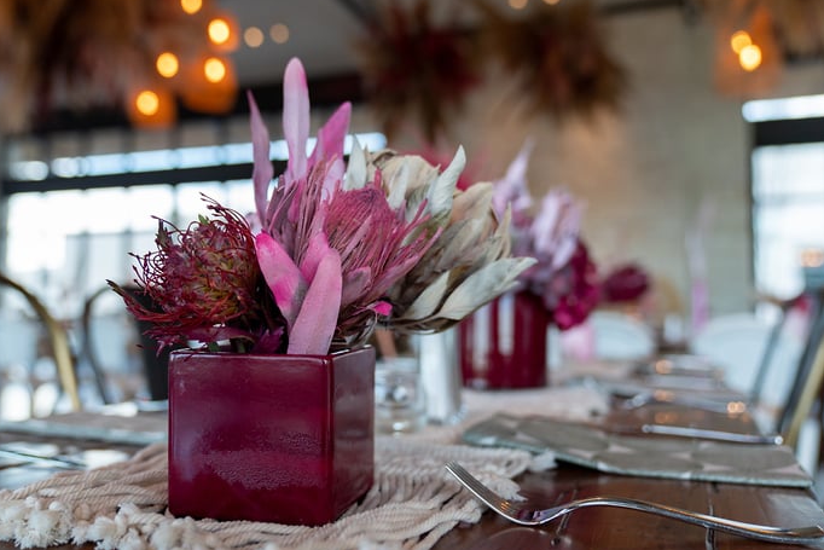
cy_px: 270
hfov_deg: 57.2
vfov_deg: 40.0
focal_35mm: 33
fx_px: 755
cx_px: 384
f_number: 2.8
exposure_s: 1/250
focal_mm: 30
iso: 640
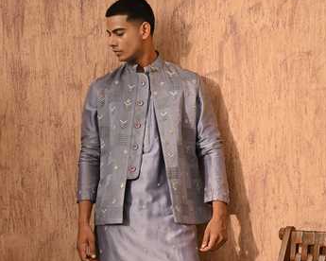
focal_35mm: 60
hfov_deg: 31.5
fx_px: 579
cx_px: 164
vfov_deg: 24.8
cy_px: 225
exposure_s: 1/160
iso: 250
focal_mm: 42
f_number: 7.1
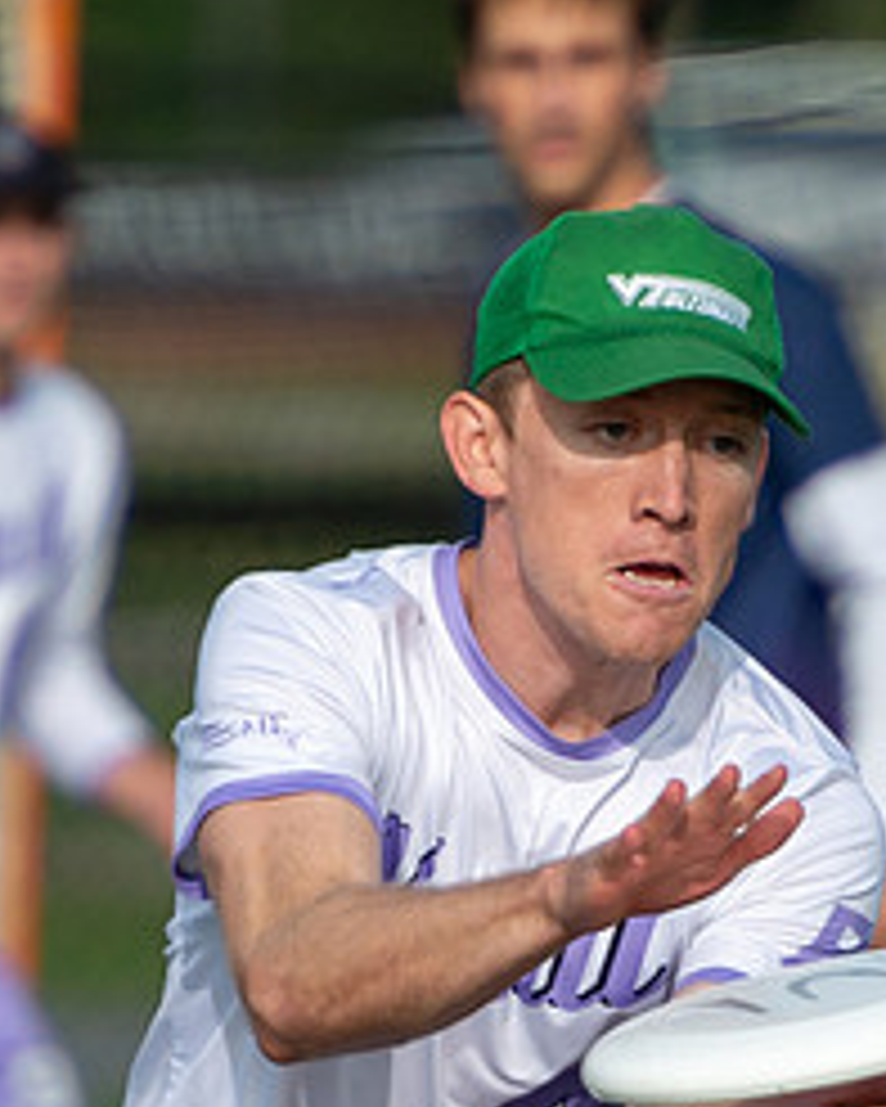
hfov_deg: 0.9
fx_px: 57882
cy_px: 907
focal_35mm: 1767
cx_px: 623
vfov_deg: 1.1
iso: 280
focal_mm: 400
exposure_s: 1/2000
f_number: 5.6
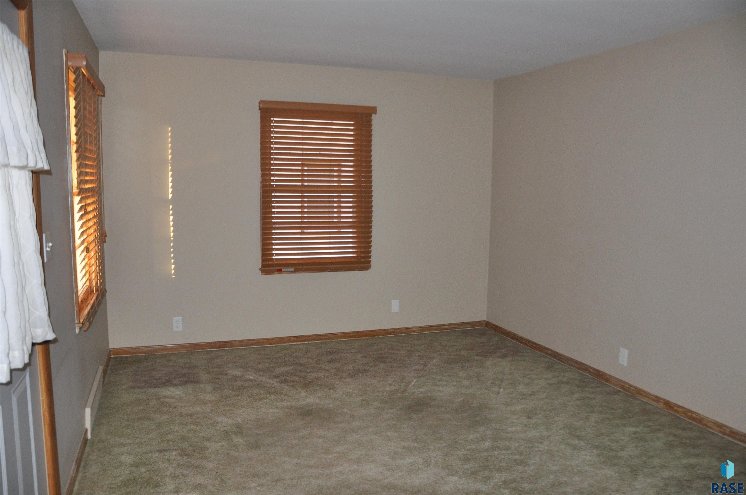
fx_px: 559
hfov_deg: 67.4
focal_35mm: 27
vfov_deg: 47.8
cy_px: 248
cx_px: 373
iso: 800
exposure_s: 1/60
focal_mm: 18
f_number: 3.5
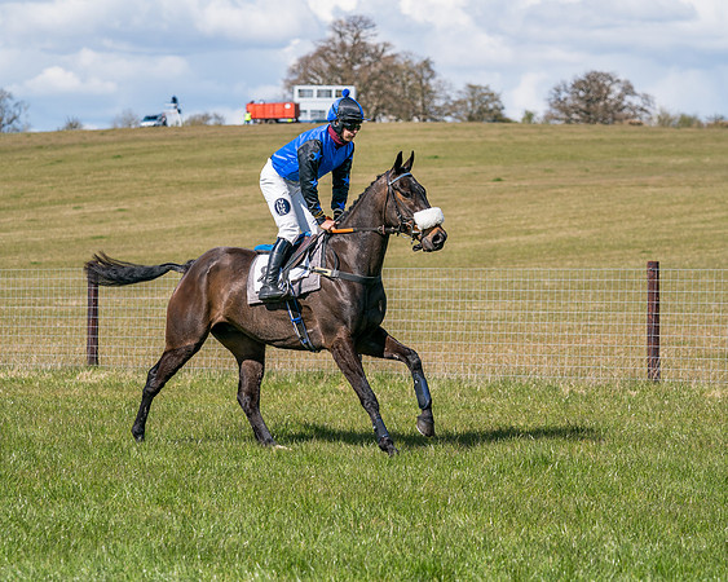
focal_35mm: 140
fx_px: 3018
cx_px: 350
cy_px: 270
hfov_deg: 13.8
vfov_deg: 11.0
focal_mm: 103
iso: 200
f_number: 4
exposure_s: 1/2000
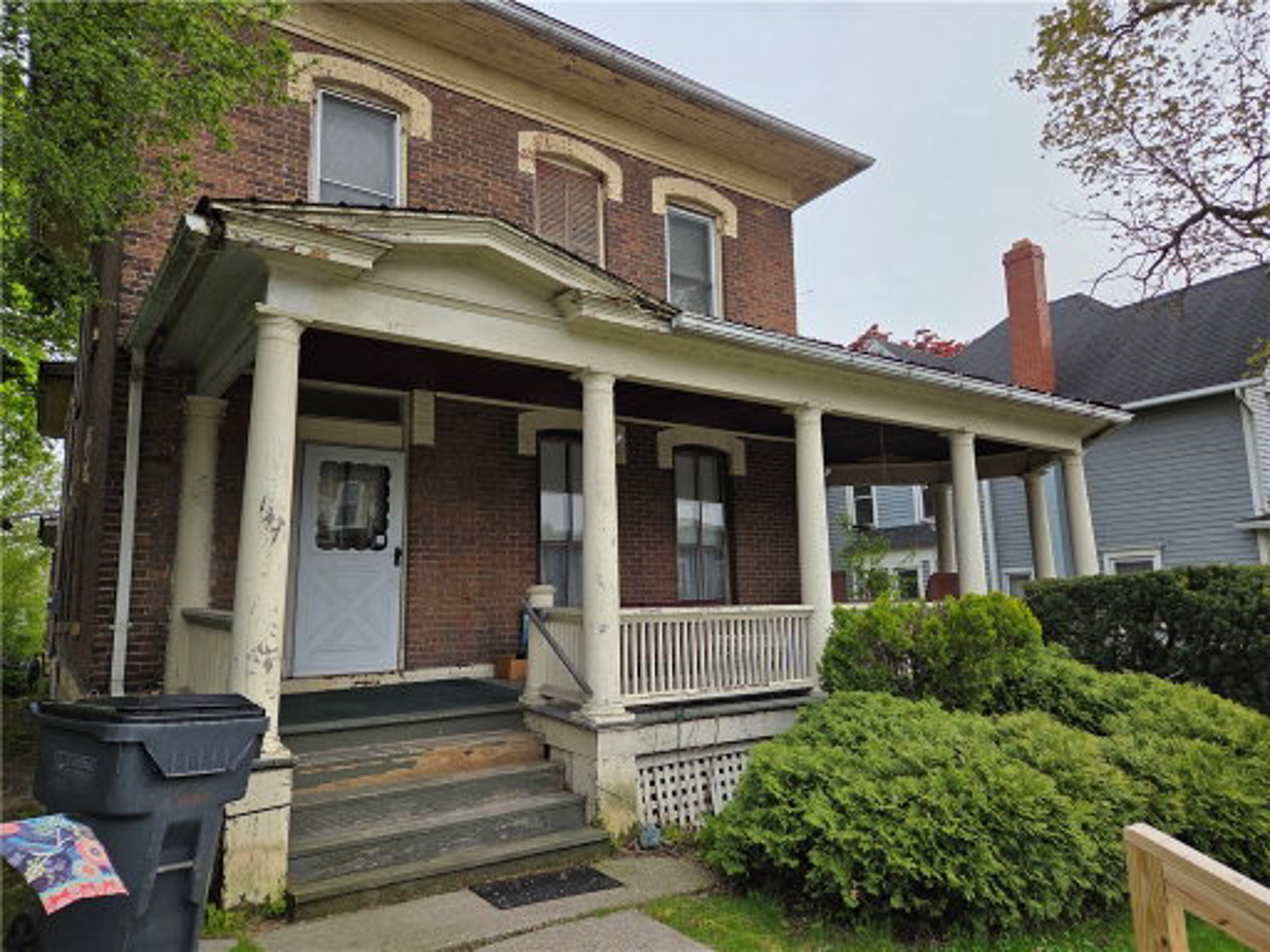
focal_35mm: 23
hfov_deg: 73.9
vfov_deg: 58.9
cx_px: 635
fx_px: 844
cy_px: 476
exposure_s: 1/2715
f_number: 1.8
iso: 80
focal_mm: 5.4
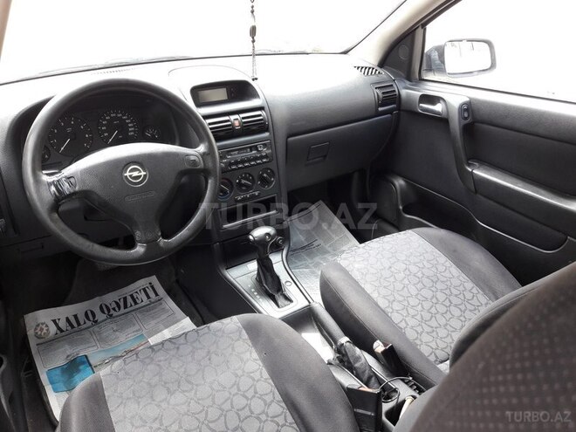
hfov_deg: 63.4
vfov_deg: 49.7
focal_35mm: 28
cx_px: 288
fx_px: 466
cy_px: 216
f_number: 1.9
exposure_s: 1/100
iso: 80
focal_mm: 3.7
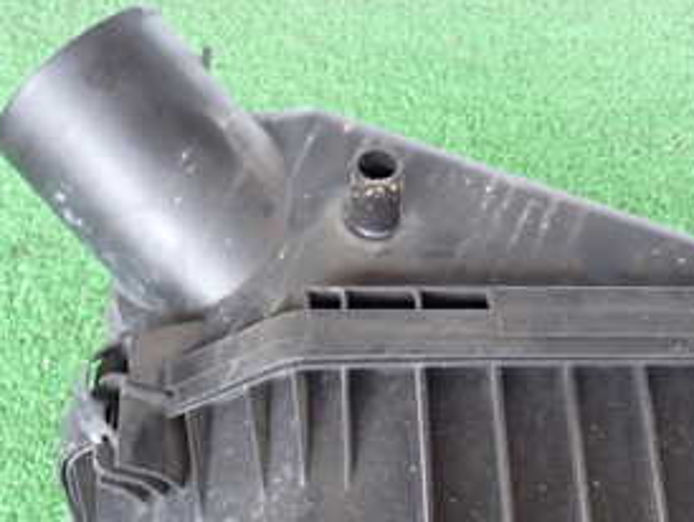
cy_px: 484
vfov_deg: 20.6
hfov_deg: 27.4
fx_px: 1405
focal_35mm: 70
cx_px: 517
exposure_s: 1/30
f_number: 2.4
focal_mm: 5.79
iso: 320
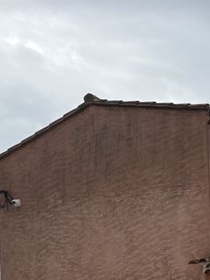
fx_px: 695
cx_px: 265
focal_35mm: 86
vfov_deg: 20.1
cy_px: 401
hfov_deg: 16.4
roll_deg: +1.6
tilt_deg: -3.1
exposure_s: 1/1848
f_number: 1.6
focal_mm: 5.96
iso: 50
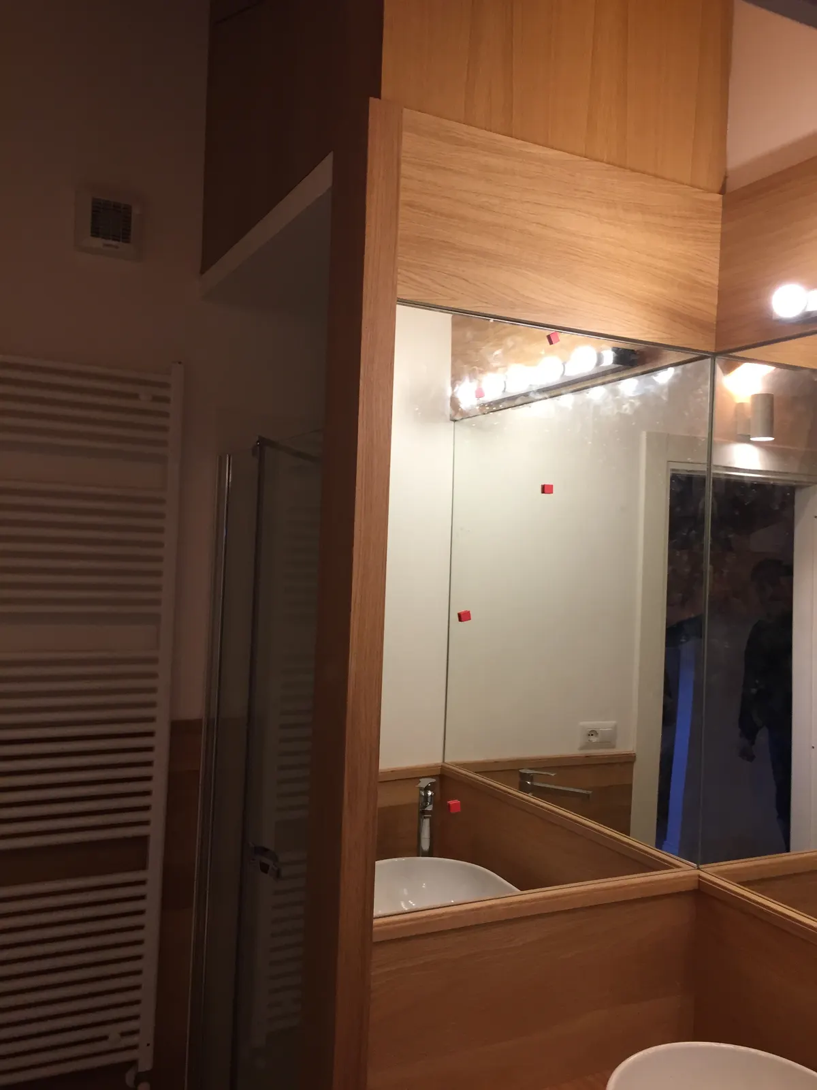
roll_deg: -3.1
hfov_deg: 48.2
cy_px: 545
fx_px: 913
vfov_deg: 61.7
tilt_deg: +0.5
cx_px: 408
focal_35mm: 29
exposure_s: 1/33
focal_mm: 4.15
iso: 50
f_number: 2.2
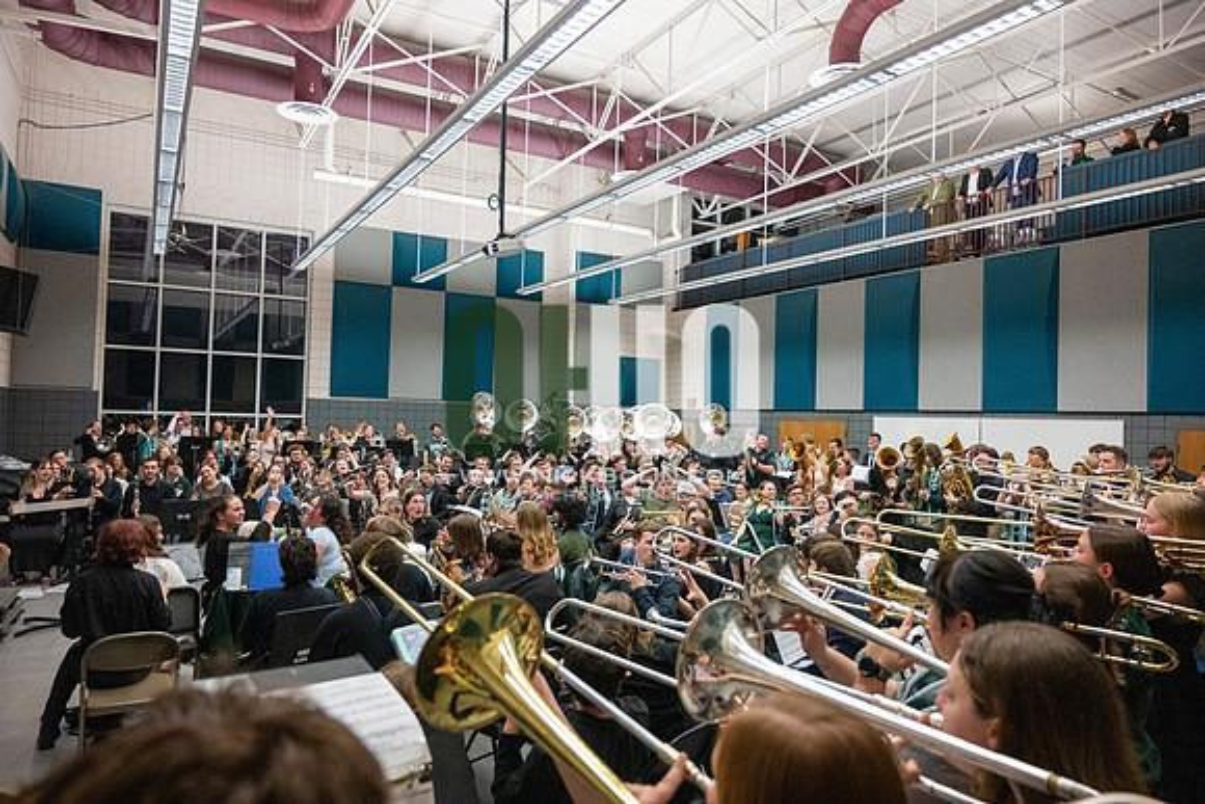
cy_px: 402
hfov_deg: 73.7
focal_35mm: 24
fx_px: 803
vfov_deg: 53.2
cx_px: 602
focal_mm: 24
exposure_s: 1/500
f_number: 4
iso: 10000
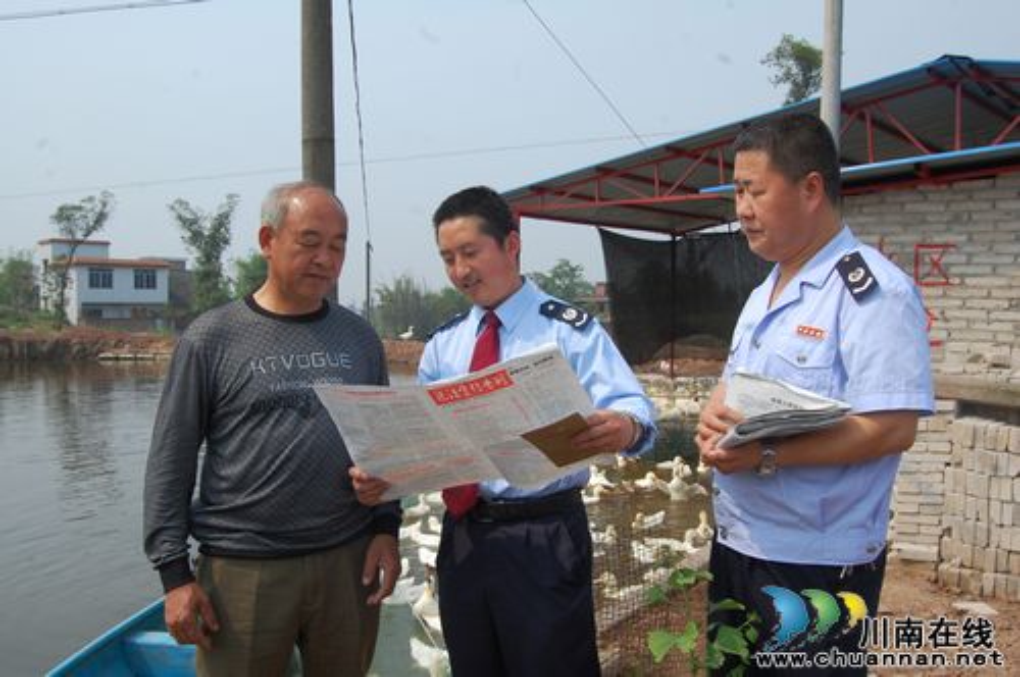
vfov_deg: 39.9
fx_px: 934
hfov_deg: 57.3
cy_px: 338
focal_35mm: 33
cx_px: 510
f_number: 11
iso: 400
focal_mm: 22
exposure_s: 1/500
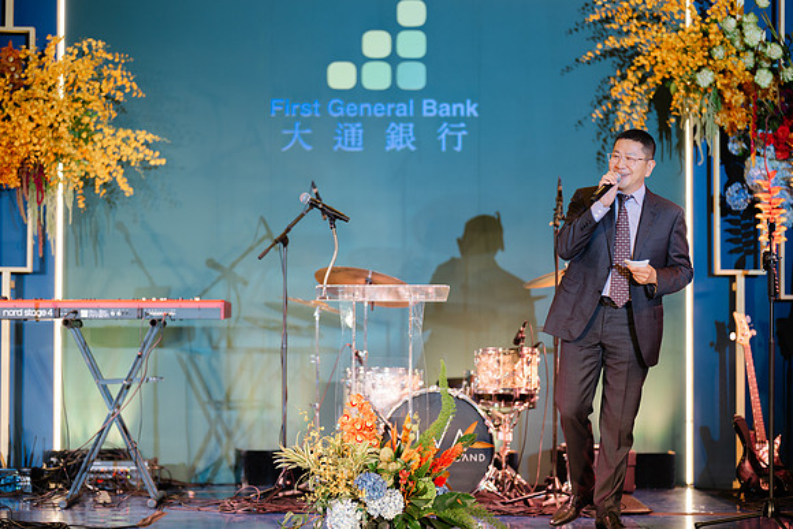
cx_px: 396
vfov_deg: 16.1
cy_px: 264
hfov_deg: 23.9
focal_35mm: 85
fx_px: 1873
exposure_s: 1/125
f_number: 1.2
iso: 200
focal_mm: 85
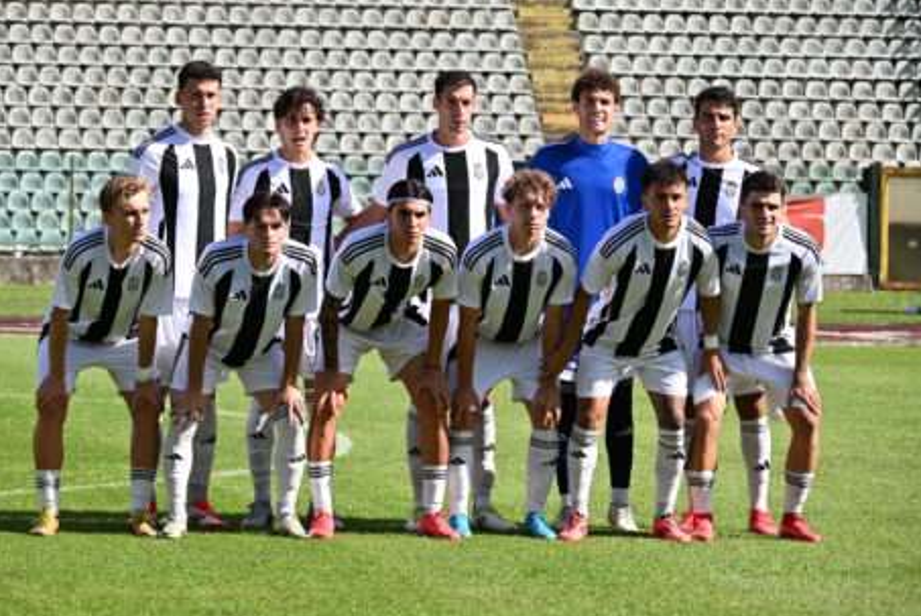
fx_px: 4533
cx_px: 419
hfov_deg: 11.6
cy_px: 288
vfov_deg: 7.8
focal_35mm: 177
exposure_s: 1/1000
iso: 200
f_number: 6.3
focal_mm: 98
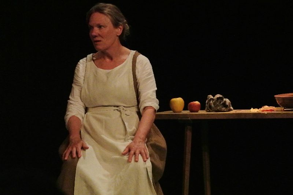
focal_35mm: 234
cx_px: 146
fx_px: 1905
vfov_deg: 5.9
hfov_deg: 8.8
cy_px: 98
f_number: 5
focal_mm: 86.5
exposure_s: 1/100
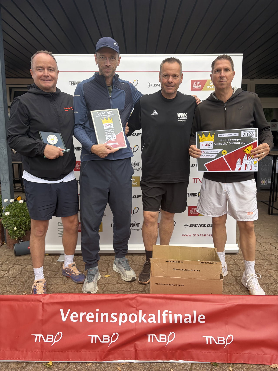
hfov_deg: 53.1
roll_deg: -0.2
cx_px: 139
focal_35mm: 26
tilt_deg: -9.1
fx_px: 278
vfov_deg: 67.3
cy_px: 186
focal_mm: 5.96
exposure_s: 1/386
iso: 50
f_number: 1.6
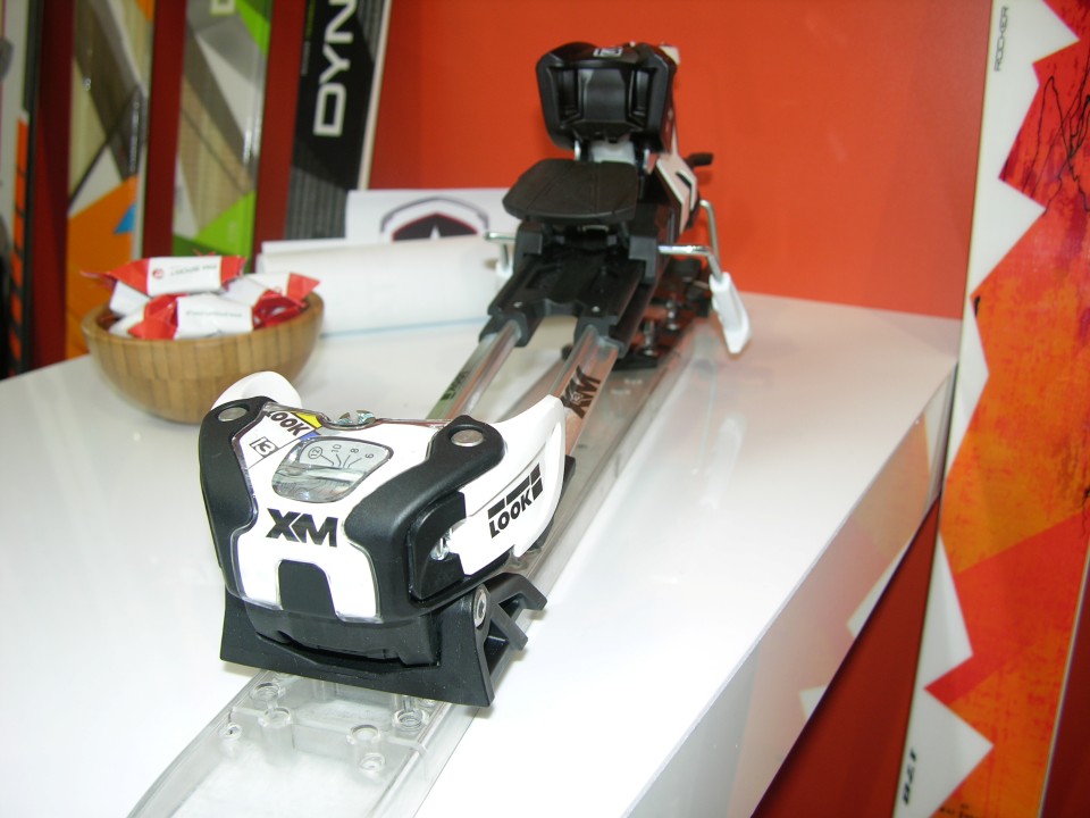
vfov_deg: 40.7
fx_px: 1102
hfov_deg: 52.6
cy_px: 409
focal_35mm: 35
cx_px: 545
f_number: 2.8
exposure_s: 1/30
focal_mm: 9
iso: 50
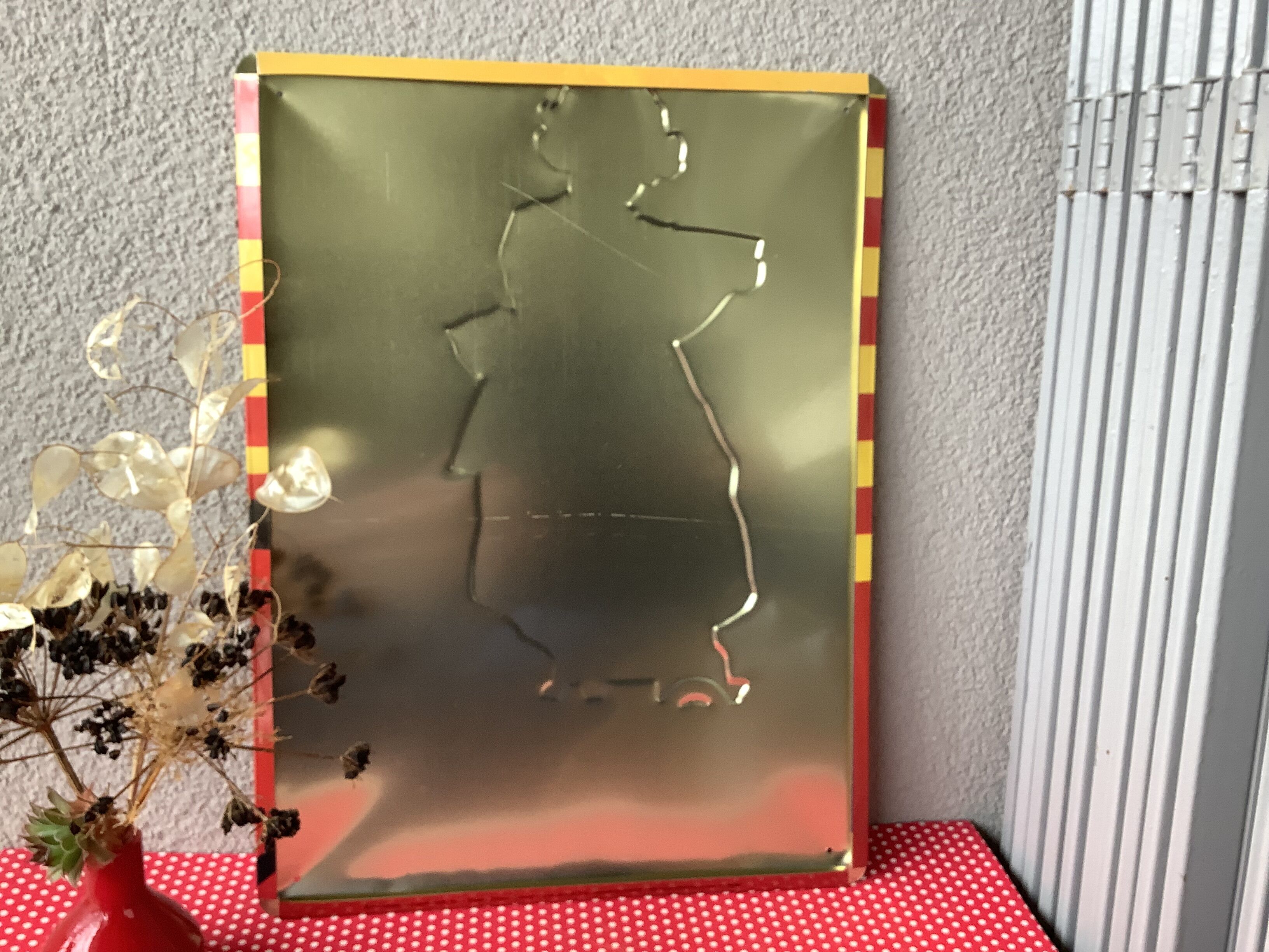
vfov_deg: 45.4
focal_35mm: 31
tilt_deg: -11.9
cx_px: 634
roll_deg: -1.2
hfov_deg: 58.4
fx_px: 1136
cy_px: 476
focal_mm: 3.3
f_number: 2.4
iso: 64
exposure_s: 1/50
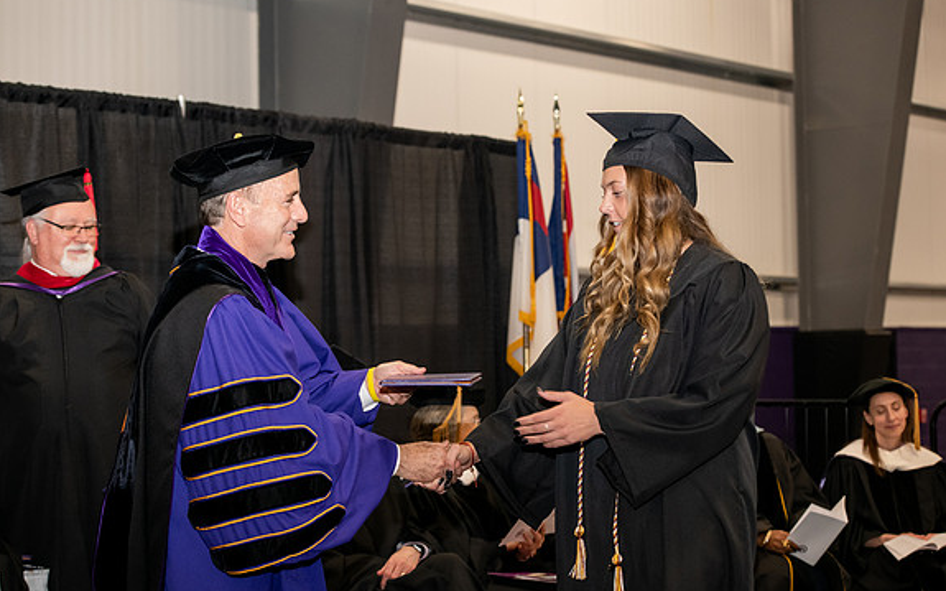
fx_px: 1856
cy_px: 307
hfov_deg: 28.6
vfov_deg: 18.1
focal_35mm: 72
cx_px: 474
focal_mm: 70
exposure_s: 1/200
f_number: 5
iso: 2000
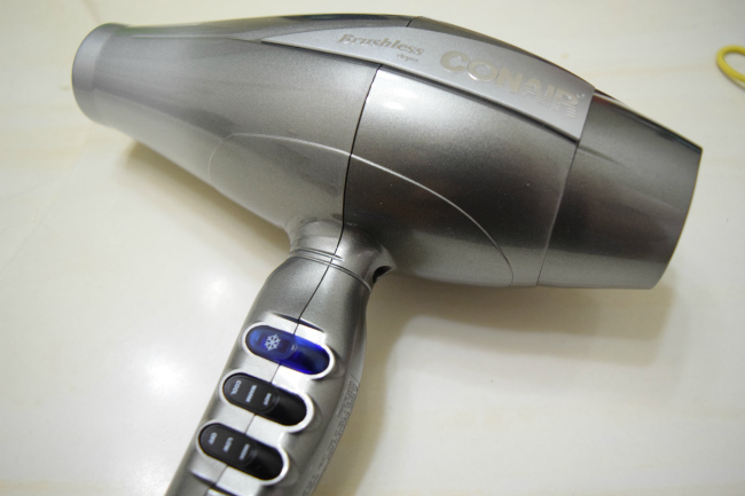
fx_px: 621
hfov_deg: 61.9
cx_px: 372
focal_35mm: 30
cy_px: 248
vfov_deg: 43.6
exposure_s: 1/125
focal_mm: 20
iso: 1800
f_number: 4
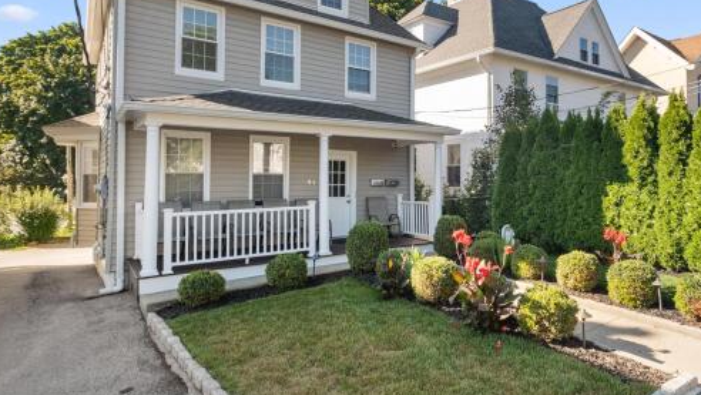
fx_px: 428
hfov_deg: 77.6
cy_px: 163
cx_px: 426
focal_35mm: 23
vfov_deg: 49.3
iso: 640
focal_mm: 10
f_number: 6.4
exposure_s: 1/160
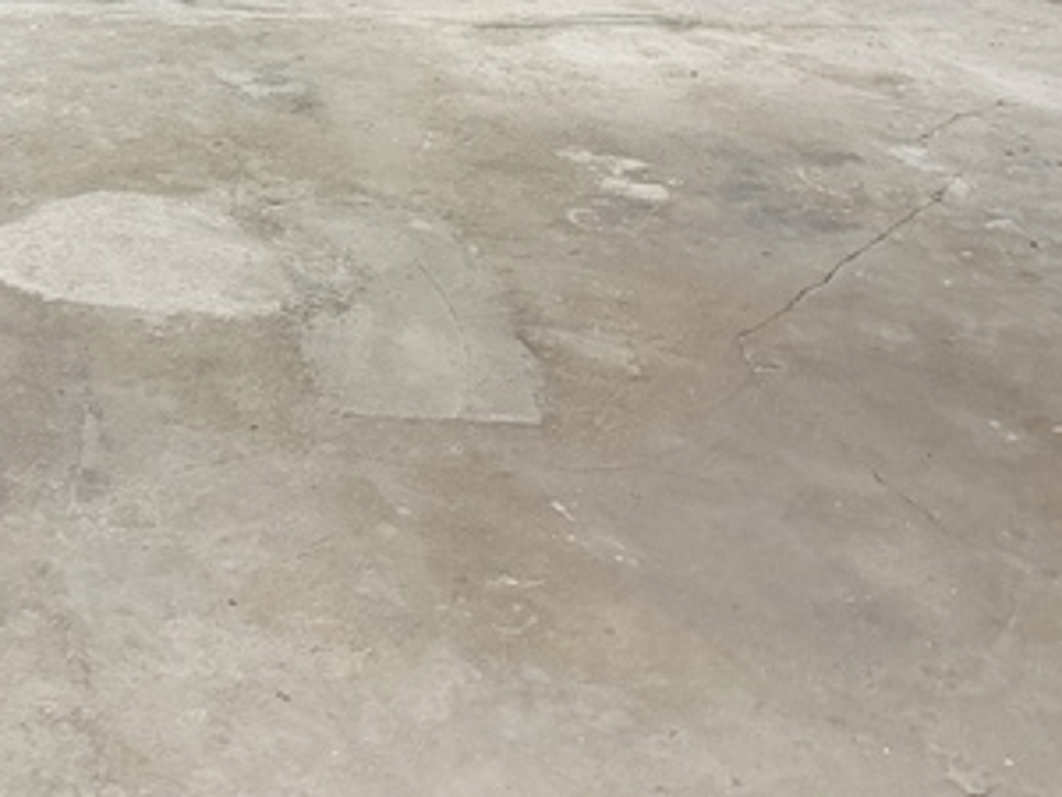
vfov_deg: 20.9
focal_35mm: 64
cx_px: 11
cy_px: -241
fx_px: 1963
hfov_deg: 28.5
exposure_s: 1/60
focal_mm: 6.76
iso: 400
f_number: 1.78
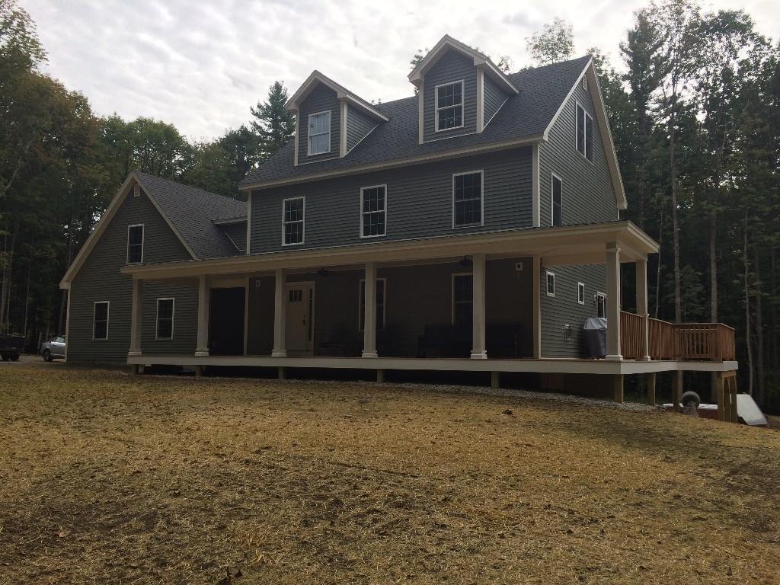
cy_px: 292
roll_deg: -0.9
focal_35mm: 29
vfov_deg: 48.2
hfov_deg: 61.7
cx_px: 390
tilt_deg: +2.1
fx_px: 653
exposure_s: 1/1866
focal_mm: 4.15
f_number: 2.2
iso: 32
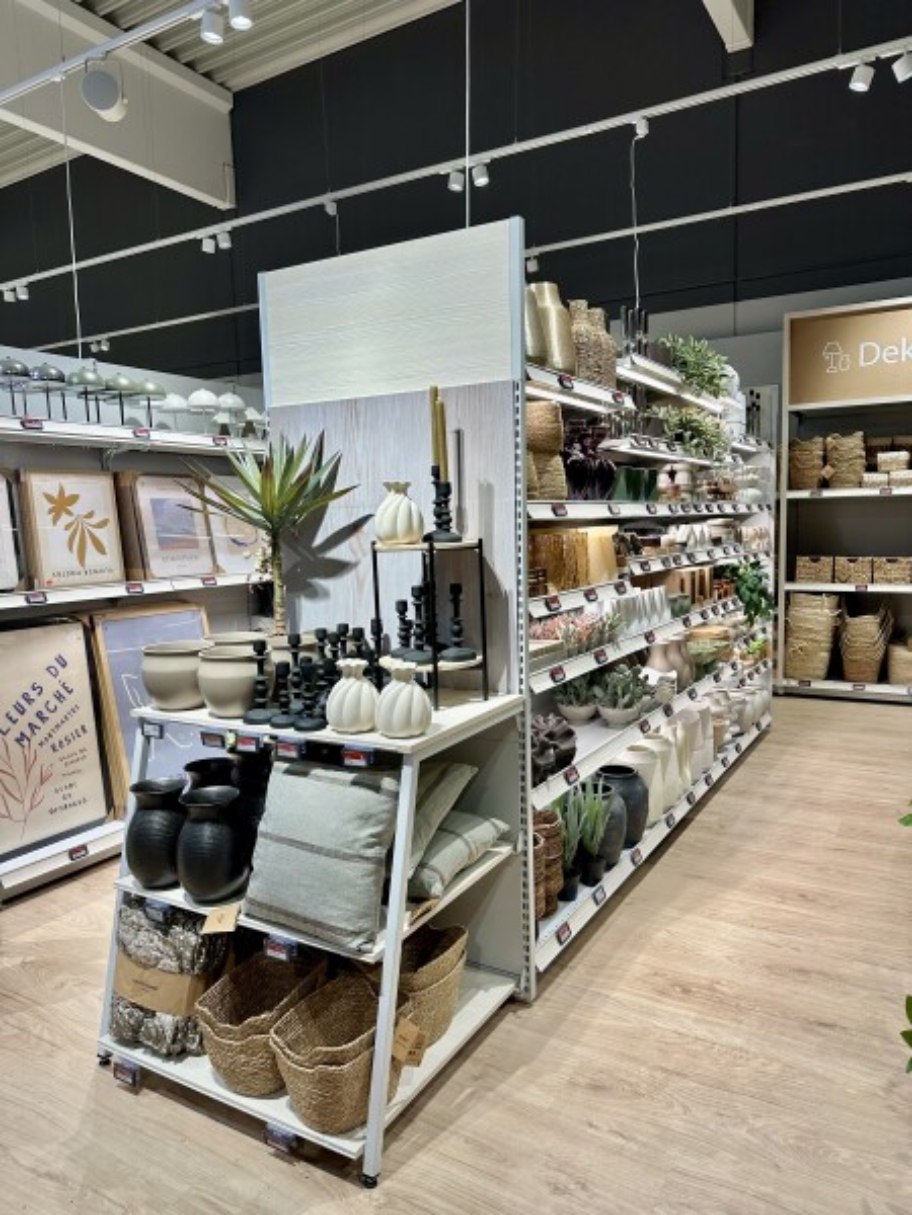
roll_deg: +1.3
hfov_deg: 56.8
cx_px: 456
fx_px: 843
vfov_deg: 71.6
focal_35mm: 24
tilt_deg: -5.8
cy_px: 608
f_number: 1.78
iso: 80
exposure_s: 1/121
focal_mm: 6.86
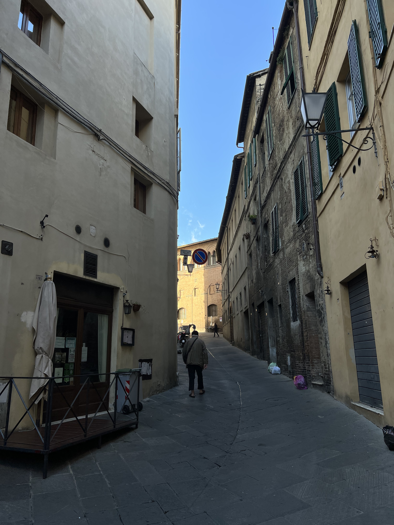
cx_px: 197
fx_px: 395
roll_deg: +1.0
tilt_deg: +13.8
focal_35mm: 26
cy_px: 262
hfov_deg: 53.1
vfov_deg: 67.3
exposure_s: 1/932
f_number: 1.5
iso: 50
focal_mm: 5.7
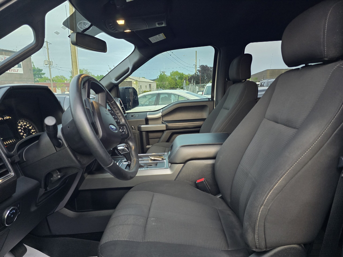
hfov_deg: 73.9
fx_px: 228
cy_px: 128
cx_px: 172
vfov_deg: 58.9
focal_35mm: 23
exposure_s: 1/120
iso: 500
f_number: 1.7
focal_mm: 6.3
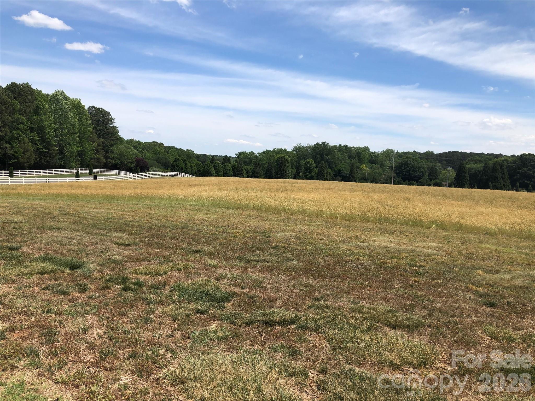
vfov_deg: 49.7
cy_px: 200
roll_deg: -3.6
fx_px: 433
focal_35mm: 28
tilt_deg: -2.5
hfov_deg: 63.4
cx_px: 268
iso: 20
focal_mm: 3.99
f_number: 1.8
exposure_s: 1/2315
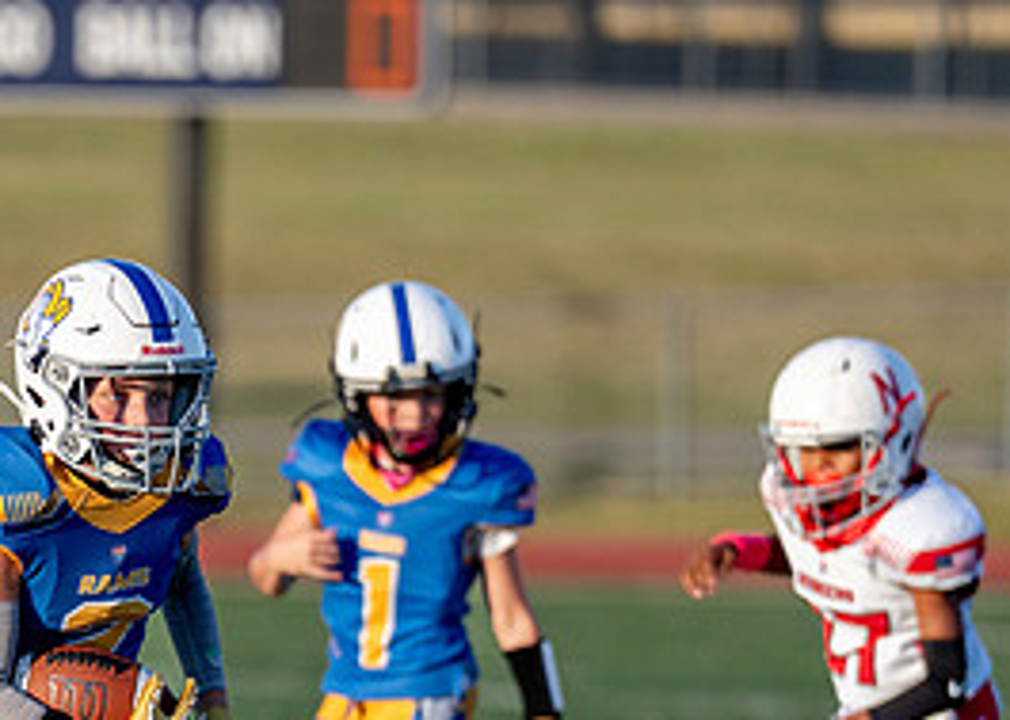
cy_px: 703
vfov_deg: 1.9
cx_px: 2
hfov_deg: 2.6
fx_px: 22019
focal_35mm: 768
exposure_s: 1/3200
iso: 200
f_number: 2.8
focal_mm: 200
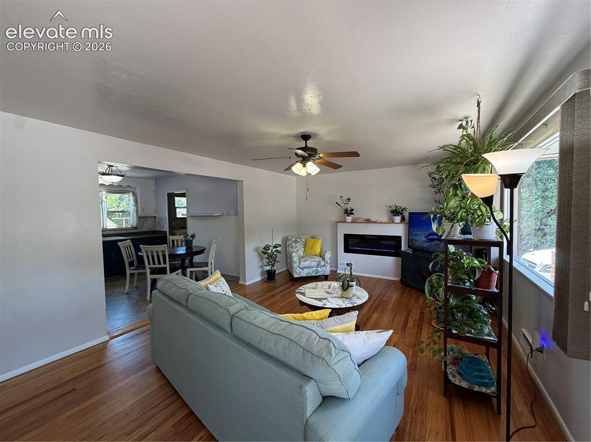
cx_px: 296
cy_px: 221
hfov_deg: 102.1
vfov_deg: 85.6
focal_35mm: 14
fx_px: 239
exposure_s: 1/120
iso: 160
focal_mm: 2.22
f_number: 2.2
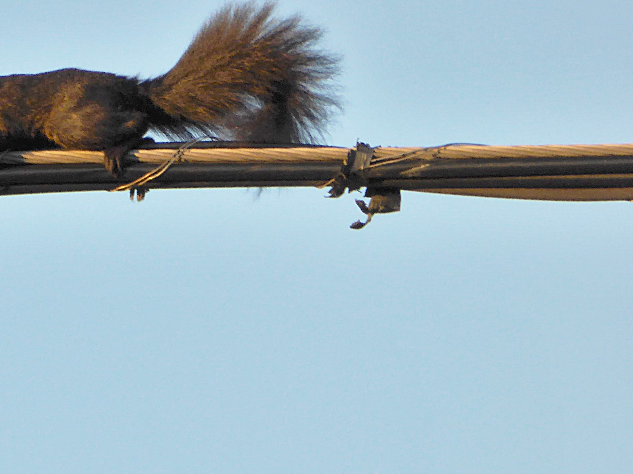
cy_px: 359
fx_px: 32186
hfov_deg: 1.1
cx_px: -52
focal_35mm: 1760
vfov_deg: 0.8
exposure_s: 1/125
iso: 100
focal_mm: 129
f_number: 6.4
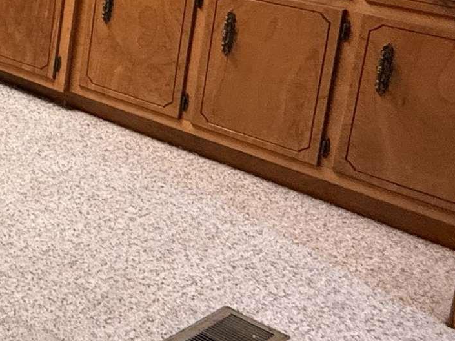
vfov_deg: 21.8
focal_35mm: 61
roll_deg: -0.7
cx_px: -425
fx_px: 802
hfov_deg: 19.7
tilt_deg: -9.0
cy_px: -95
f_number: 2.2
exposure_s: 1/60
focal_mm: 2.22
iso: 250
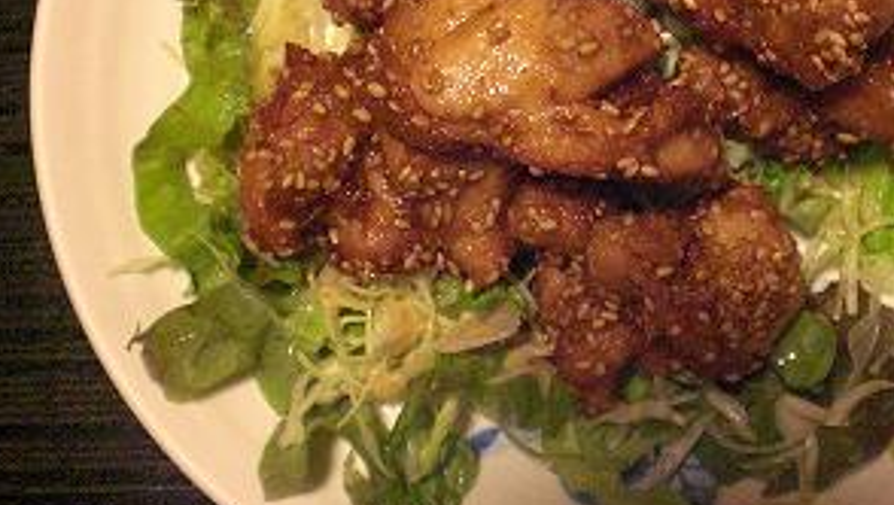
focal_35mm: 54
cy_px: 85
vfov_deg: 21.9
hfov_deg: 38.2
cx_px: 556
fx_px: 1281
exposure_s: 1/25
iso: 800
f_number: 3.1
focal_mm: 6.3
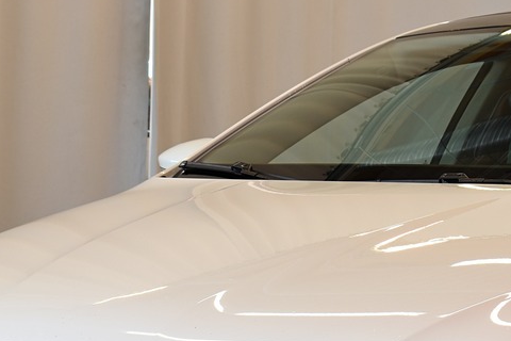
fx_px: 2441
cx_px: 478
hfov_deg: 11.9
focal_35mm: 172
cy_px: 289
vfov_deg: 8.0
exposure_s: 1/15
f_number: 6.7
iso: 100
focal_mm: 34
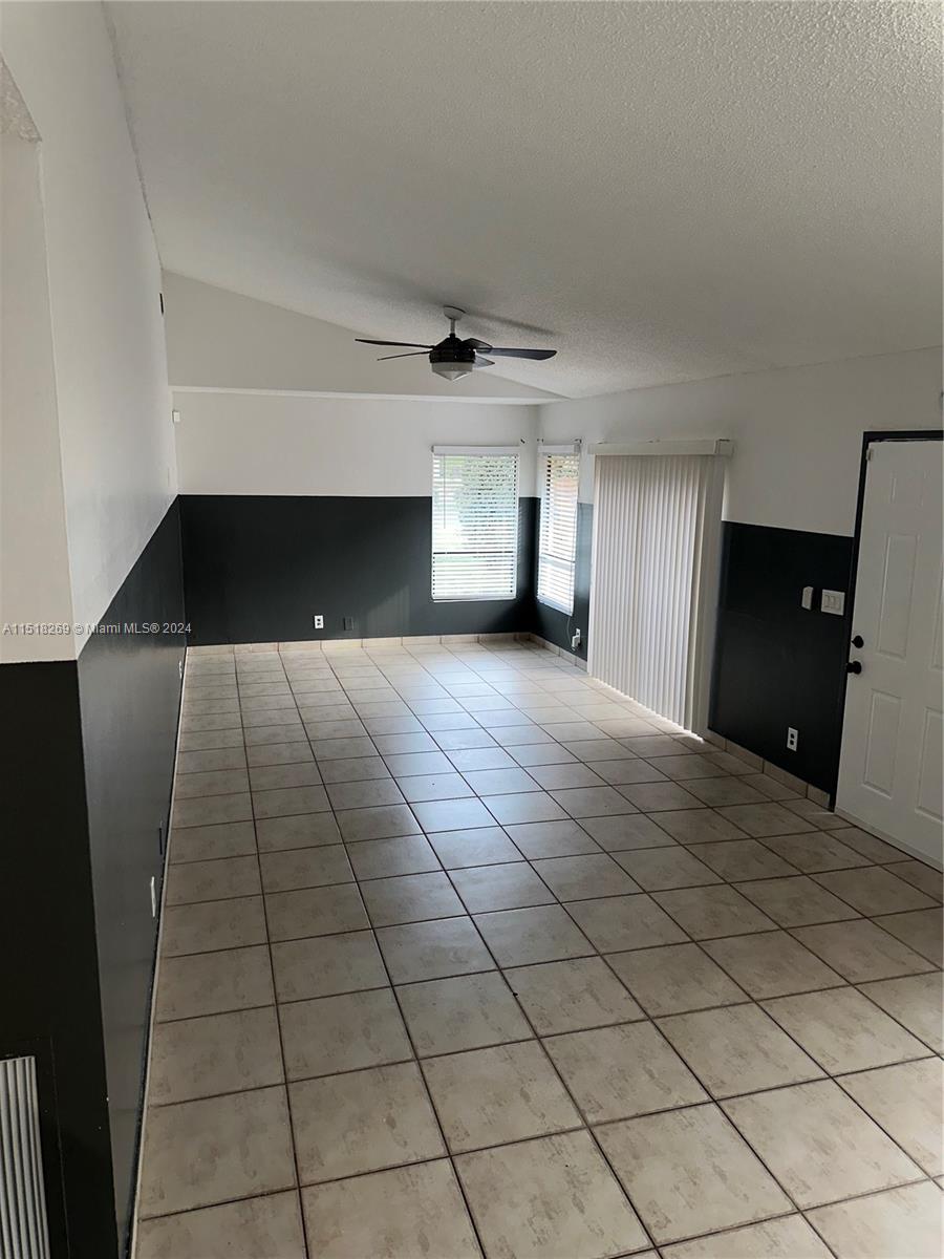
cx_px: 472
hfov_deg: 56.8
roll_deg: -1.2
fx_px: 873
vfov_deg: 71.6
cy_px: 630
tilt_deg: -10.2
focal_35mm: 24
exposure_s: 1/120
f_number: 1.78
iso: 80
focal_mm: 6.86
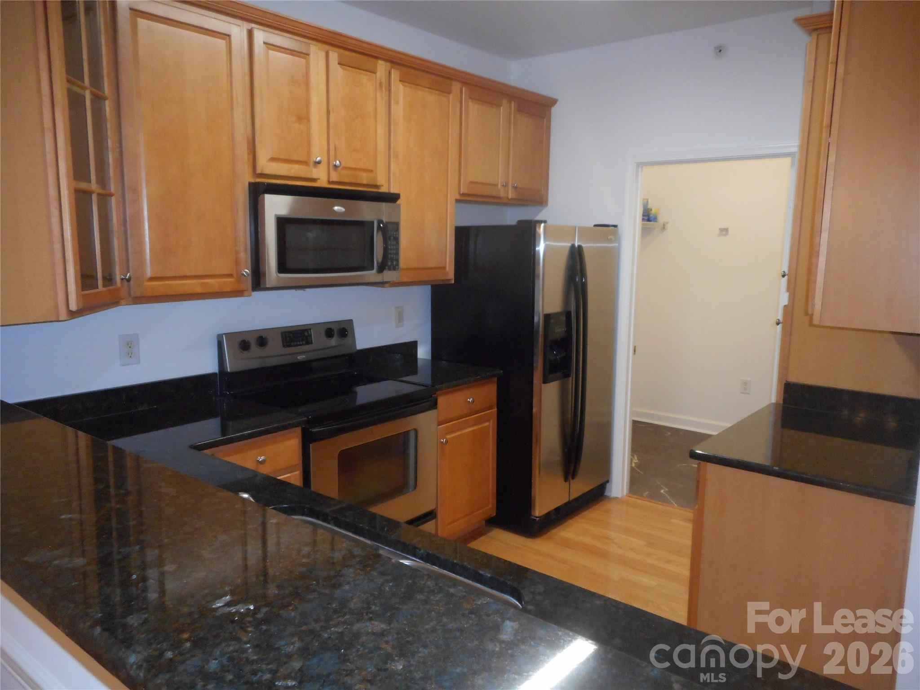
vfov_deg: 54.9
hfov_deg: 69.4
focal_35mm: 25
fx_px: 664
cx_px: 460
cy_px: 345
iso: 400
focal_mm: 4.5
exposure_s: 1/25
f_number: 3.7
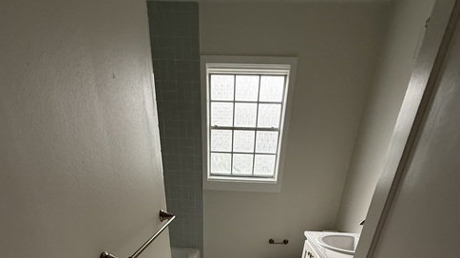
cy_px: 304
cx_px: 224
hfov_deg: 83.8
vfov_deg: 39.7
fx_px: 256
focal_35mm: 21
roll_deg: -2.7
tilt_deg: -32.0
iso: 320
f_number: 2.2
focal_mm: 2.22
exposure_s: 1/99
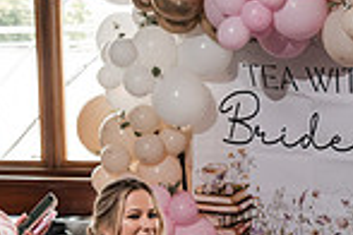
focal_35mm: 146
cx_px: 437
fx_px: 1431
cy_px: 320
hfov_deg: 13.6
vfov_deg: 9.2
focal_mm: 37
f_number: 4
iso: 800
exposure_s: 1/250
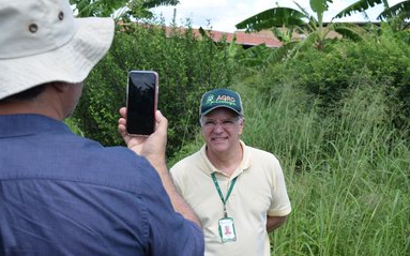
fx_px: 659
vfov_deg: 22.0
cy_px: 136
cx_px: 203
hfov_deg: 34.6
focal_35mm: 59
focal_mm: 38
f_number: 8
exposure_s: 1/250
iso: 200
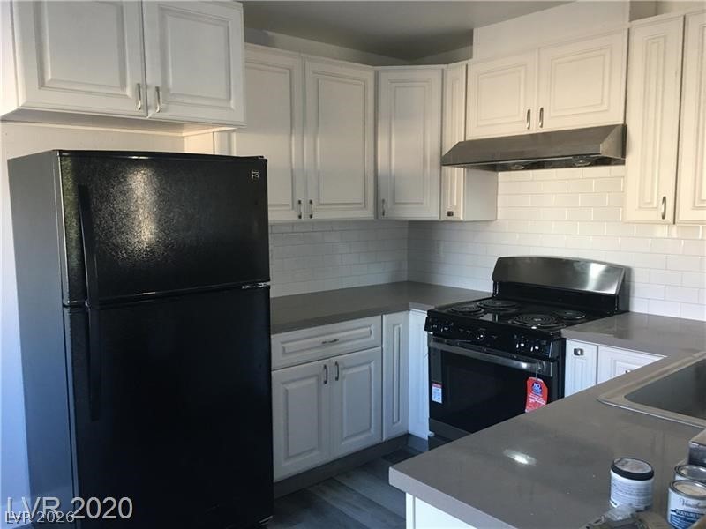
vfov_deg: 48.2
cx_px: 353
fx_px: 591
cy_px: 264
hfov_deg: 61.7
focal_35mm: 29
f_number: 2.2
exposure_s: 1/30
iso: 100
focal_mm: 4.15
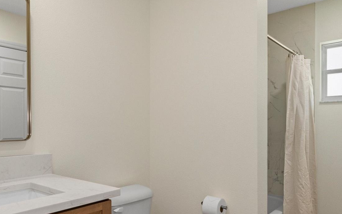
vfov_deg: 42.9
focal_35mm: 29
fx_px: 268
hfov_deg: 64.2
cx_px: 130
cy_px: 141
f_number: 8
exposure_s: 1/6
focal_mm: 13
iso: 640
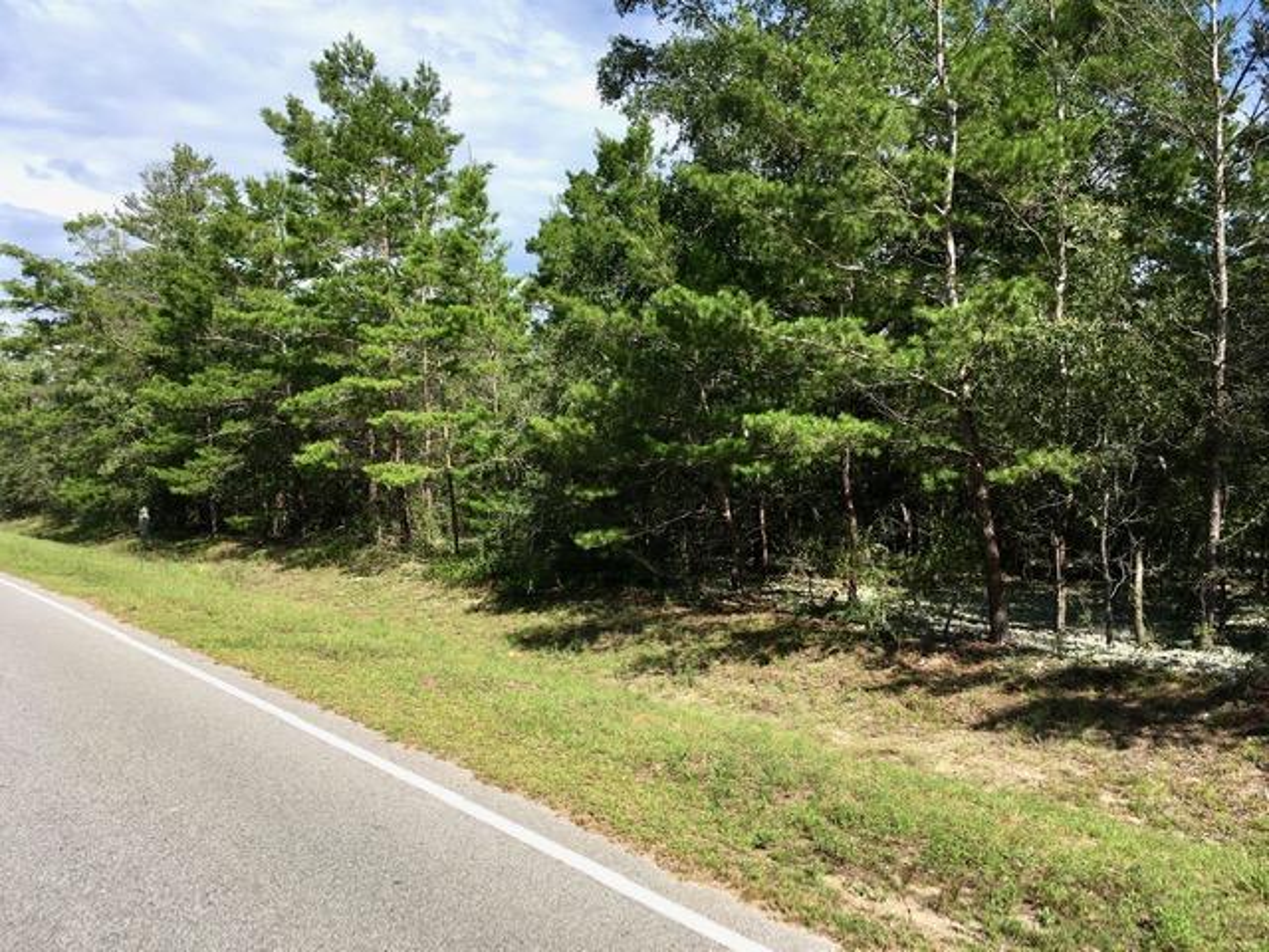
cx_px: 634
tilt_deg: -0.3
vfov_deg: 48.2
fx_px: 1063
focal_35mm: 29
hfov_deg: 61.7
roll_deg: -0.2
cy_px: 476
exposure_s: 1/1479
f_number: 2.2
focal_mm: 4.15
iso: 25
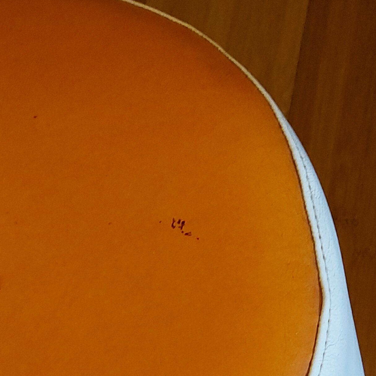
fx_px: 995
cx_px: 12
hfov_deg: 20.8
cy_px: 395
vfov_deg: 20.6
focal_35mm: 81
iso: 400
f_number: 1.8
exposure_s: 1/20
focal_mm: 5.23
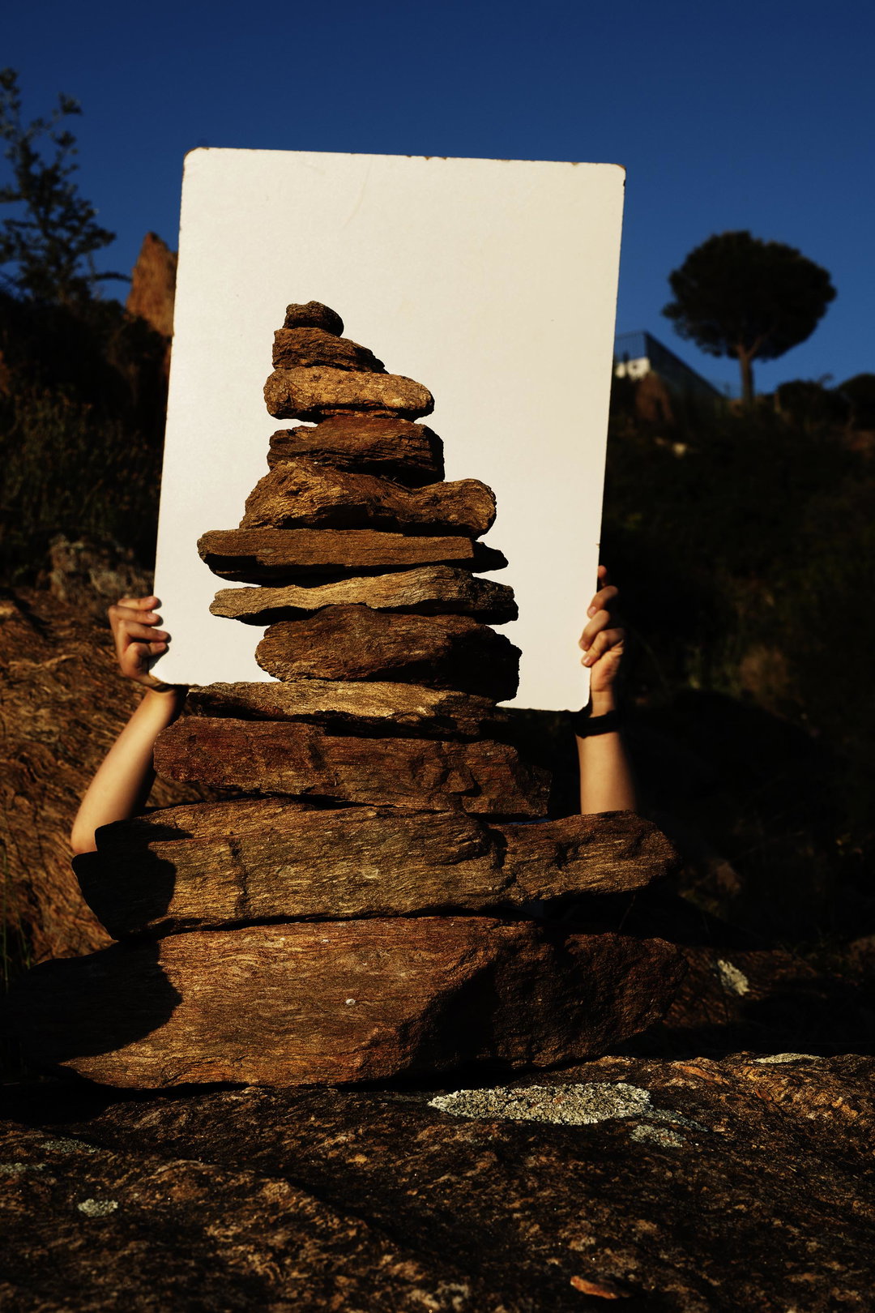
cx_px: 438
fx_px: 1823
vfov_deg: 39.6
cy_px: 656
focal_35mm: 50
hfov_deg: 27.0
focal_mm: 50
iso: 125
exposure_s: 1/500
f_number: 9
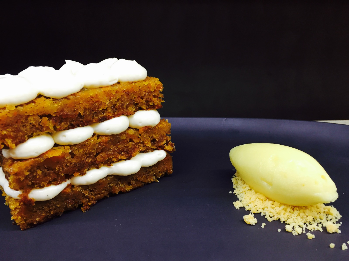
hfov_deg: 61.7
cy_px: 130
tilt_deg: -21.7
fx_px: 292
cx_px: 174
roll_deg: -1.6
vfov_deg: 48.2
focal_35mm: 29
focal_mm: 4.15
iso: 80
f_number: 2.2
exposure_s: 1/30
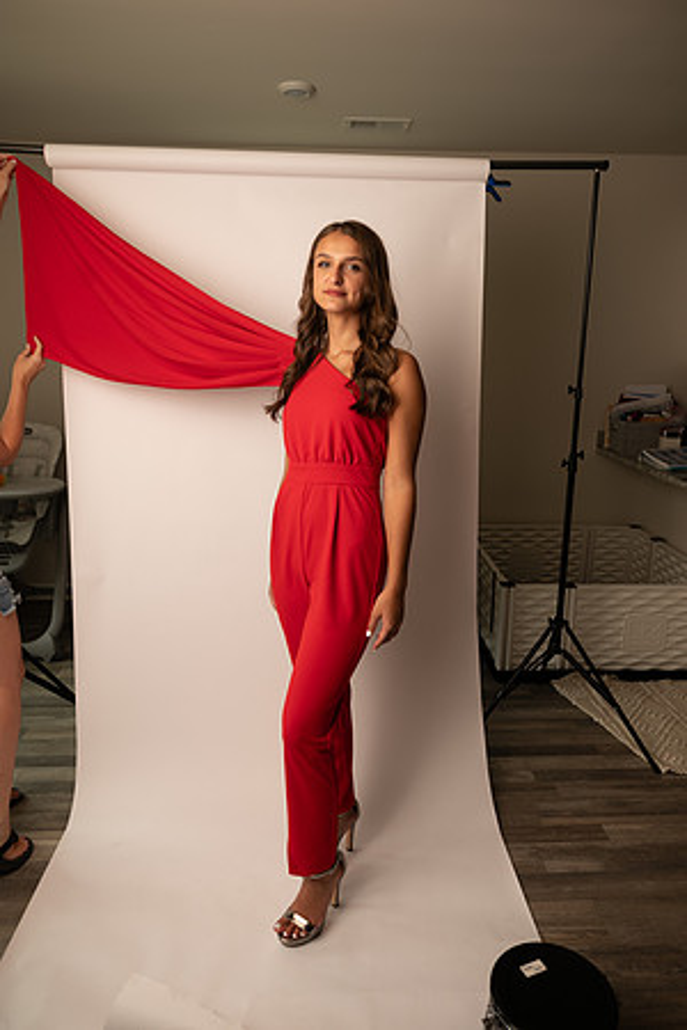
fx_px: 687
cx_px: 344
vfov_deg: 73.7
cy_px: 515
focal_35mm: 24
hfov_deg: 53.1
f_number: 3.2
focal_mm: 24
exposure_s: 1/160
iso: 100
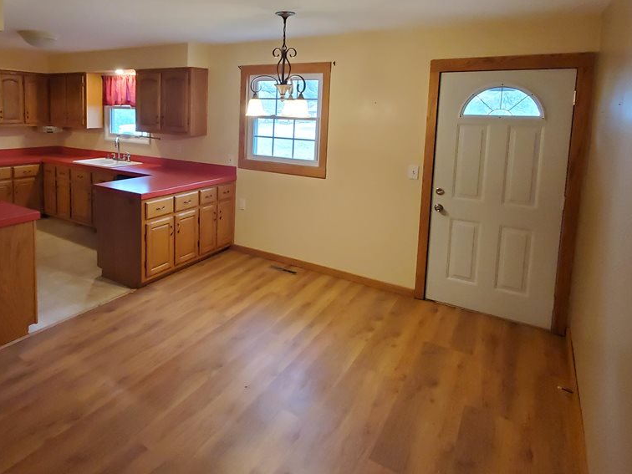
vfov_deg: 59.5
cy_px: 153
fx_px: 402
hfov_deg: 74.0
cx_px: 211
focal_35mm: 22
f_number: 2.2
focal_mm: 1.8
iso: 500
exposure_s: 1/59
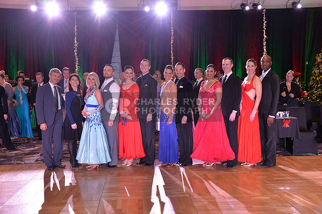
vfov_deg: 30.4
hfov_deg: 44.6
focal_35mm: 44
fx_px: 393
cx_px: 161
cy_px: 107
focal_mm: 44
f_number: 5
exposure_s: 1/250
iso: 2500
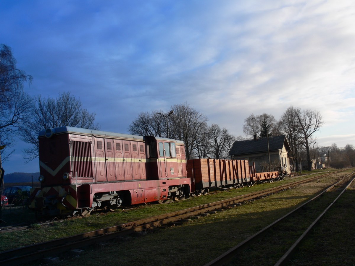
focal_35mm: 38
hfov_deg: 49.0
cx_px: 178
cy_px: 133
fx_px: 390
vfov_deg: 37.7
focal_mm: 8.1
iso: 80
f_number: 5.6
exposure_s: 1/200
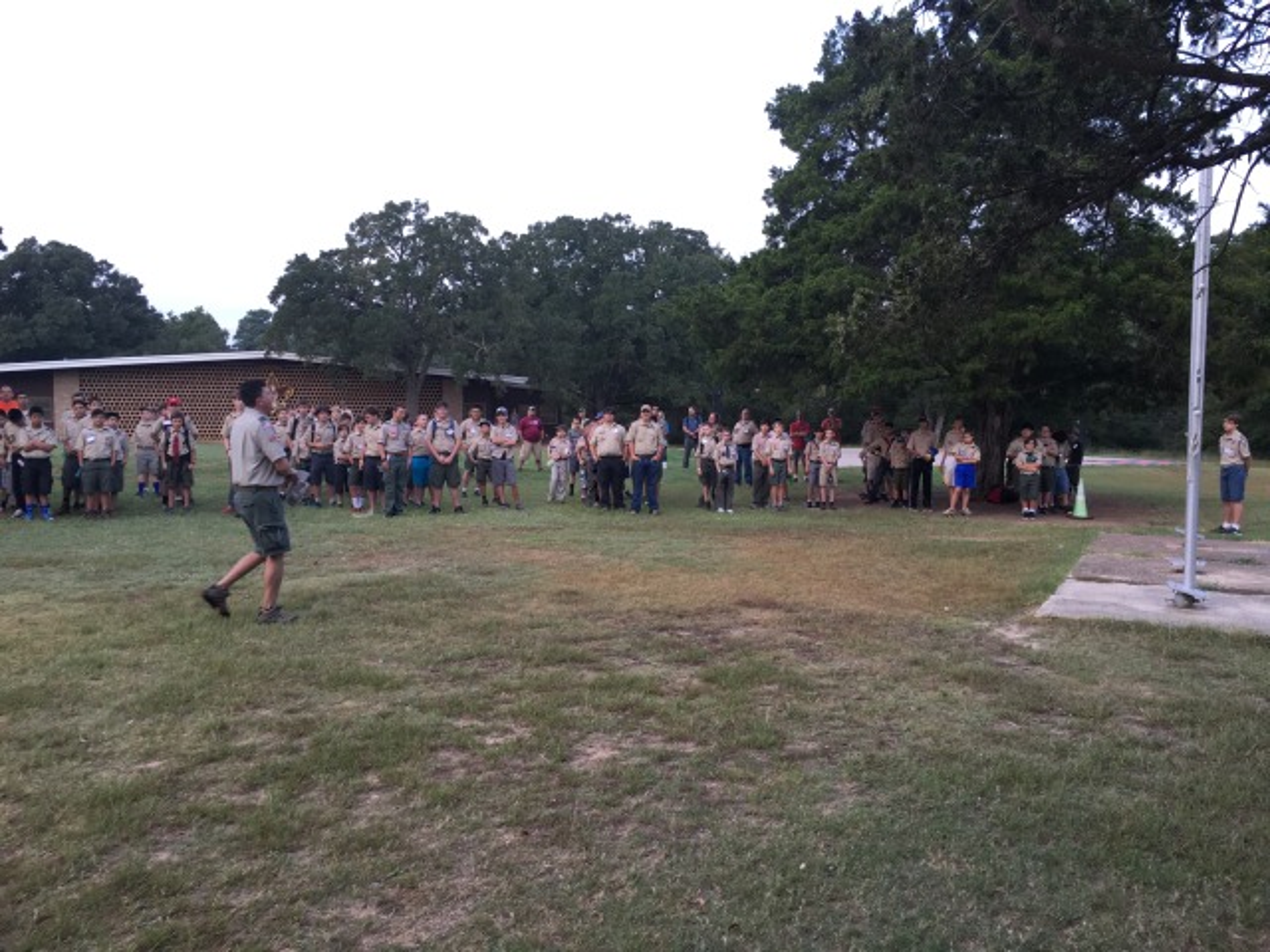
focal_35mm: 29
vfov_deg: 48.2
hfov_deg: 61.7
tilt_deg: -2.6
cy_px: 476
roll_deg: -0.7
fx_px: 1064
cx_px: 635
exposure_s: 1/120
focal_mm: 4.15
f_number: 2.2
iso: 40
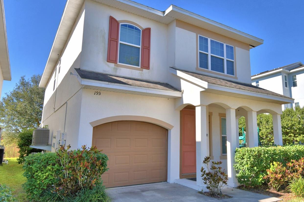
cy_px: 99
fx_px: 228
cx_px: 184
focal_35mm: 27
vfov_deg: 47.9
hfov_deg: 66.7
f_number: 9
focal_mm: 14
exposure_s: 1/250
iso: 100
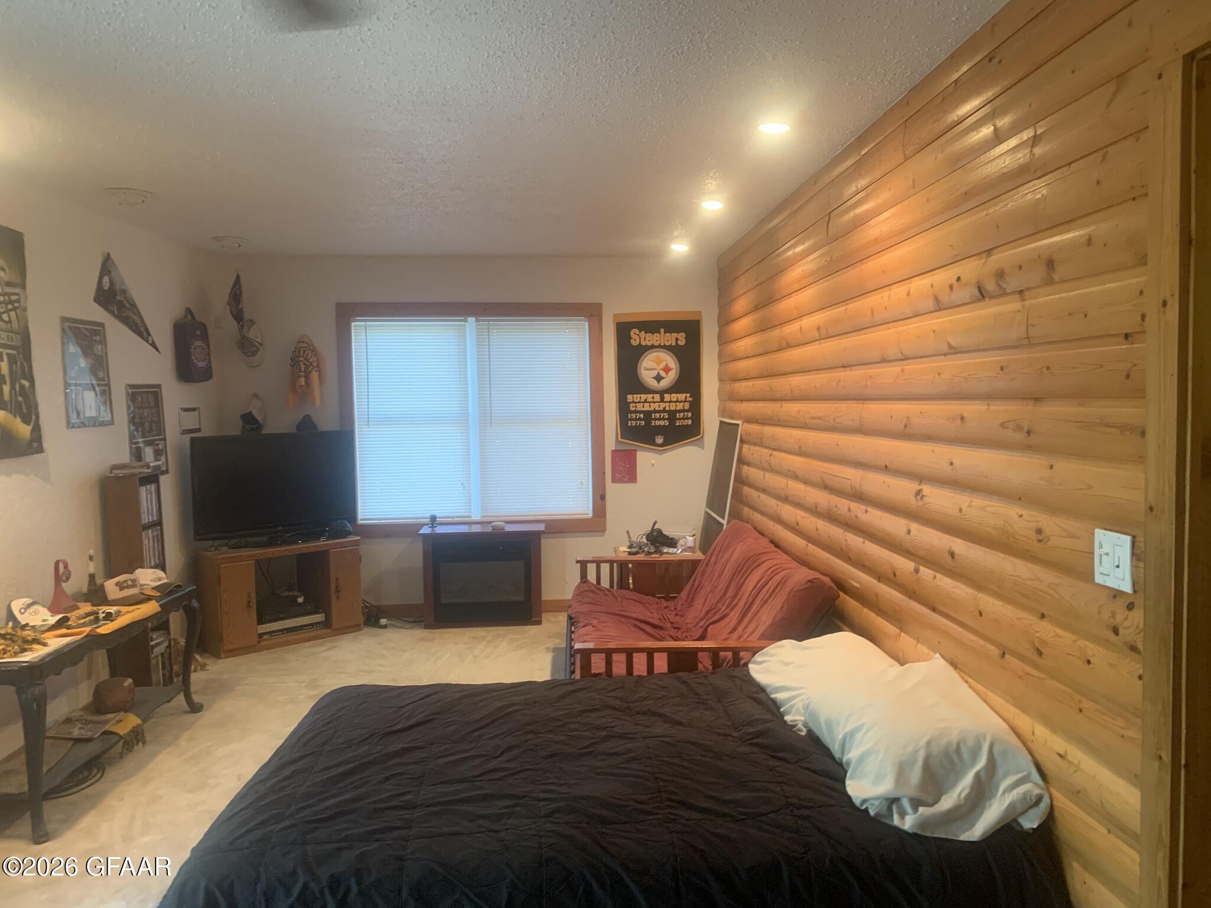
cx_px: 606
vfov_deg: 53.1
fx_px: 910
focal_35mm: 26
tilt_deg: -3.6
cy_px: 454
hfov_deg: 67.3
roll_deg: +0.9
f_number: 1.8
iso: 320
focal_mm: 4.25
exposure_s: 1/60
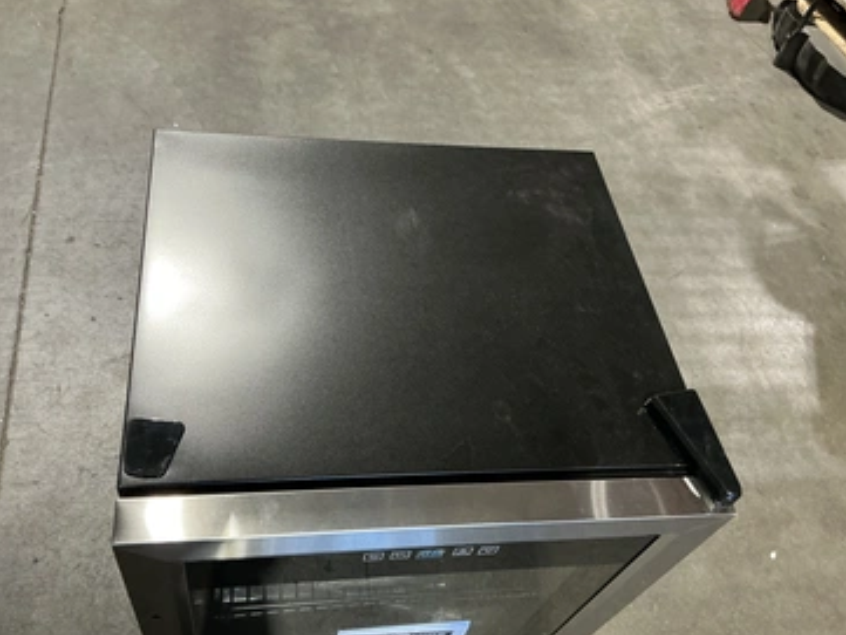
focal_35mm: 31
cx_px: 408
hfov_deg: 58.3
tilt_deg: -50.8
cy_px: 326
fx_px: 758
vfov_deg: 45.5
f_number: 1.8
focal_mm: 3
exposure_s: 1/60
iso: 200
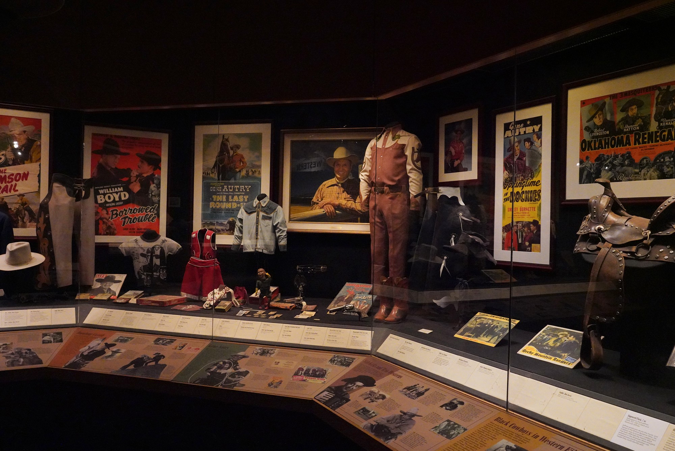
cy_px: 226
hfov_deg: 65.5
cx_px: 338
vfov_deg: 46.4
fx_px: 525
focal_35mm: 28
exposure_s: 1/100
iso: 16000
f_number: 9
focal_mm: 28
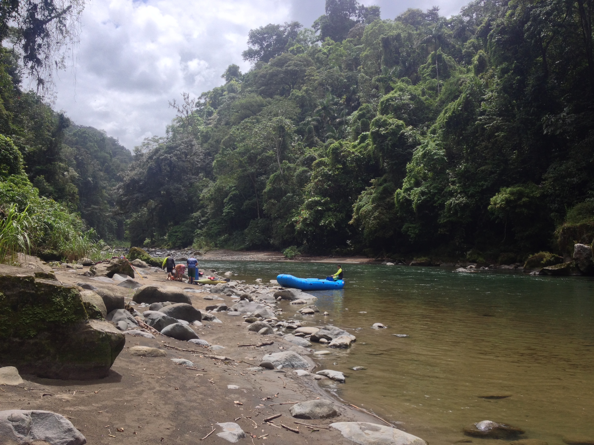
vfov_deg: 40.7
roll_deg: +0.2
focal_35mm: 35
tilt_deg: -0.4
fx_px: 601
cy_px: 222
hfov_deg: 52.6
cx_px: 297
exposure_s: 1/890
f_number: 2.4
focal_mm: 4.28
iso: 50
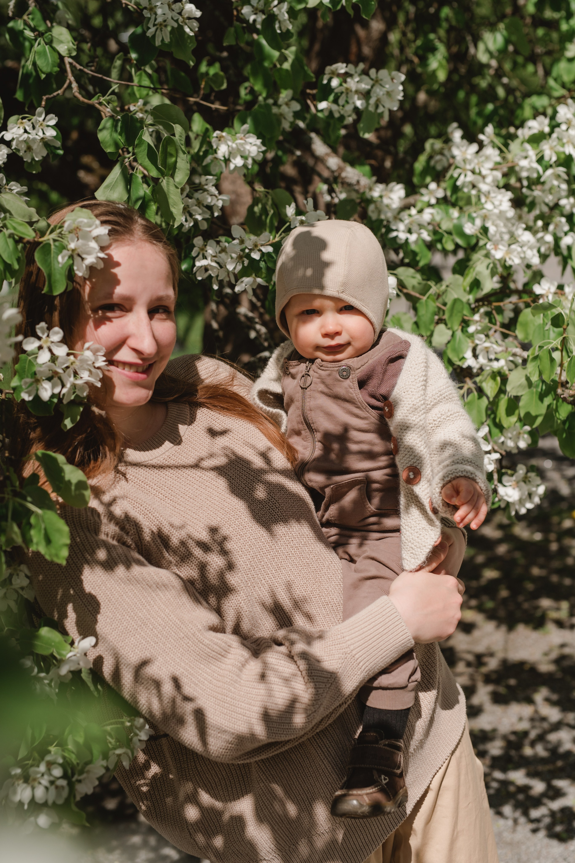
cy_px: 432
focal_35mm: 50
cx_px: 288
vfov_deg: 39.6
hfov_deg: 27.0
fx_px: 1199
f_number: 3.5
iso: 200
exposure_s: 1/6400
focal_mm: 50
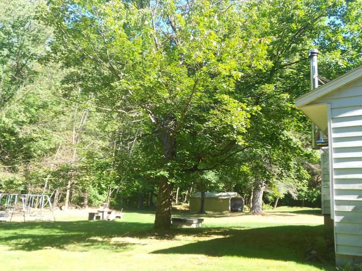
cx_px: 181
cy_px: 136
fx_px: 335
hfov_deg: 56.8
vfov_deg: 44.2
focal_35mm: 32
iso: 80
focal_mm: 5.8
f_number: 3.6
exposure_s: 1/125
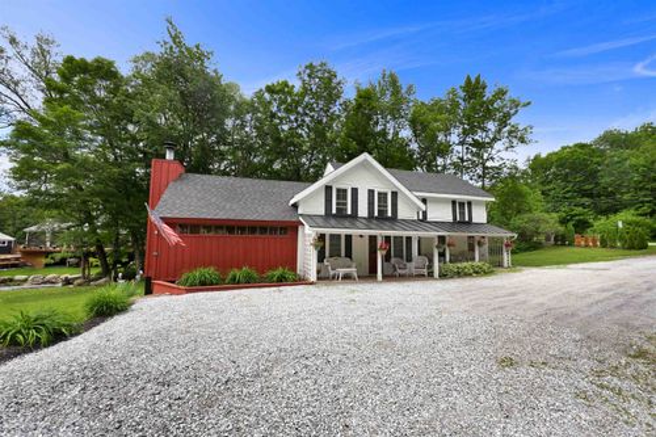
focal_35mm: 14
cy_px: 218
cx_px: 328
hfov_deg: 104.3
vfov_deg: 81.2
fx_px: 255
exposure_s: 1/1000
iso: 2000
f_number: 14
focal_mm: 14
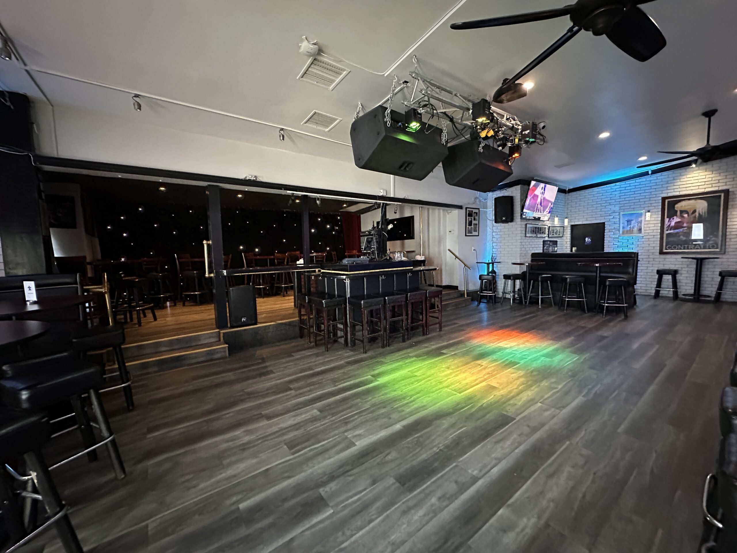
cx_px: 368
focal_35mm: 14
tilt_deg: -5.4
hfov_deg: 102.1
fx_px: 298
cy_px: 276
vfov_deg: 85.7
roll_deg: +1.6
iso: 1250
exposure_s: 1/33
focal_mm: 2.22
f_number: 2.2
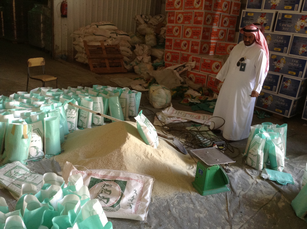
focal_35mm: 33
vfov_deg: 42.8
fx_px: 292
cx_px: 154
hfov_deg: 55.4
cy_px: 114
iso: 64
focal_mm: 3.3
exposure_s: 1/24
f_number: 2.4
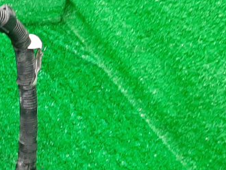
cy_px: 182
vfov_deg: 12.8
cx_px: -260
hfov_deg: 13.9
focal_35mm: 114
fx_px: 744
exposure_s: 1/33
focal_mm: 3.93
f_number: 1.7
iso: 187
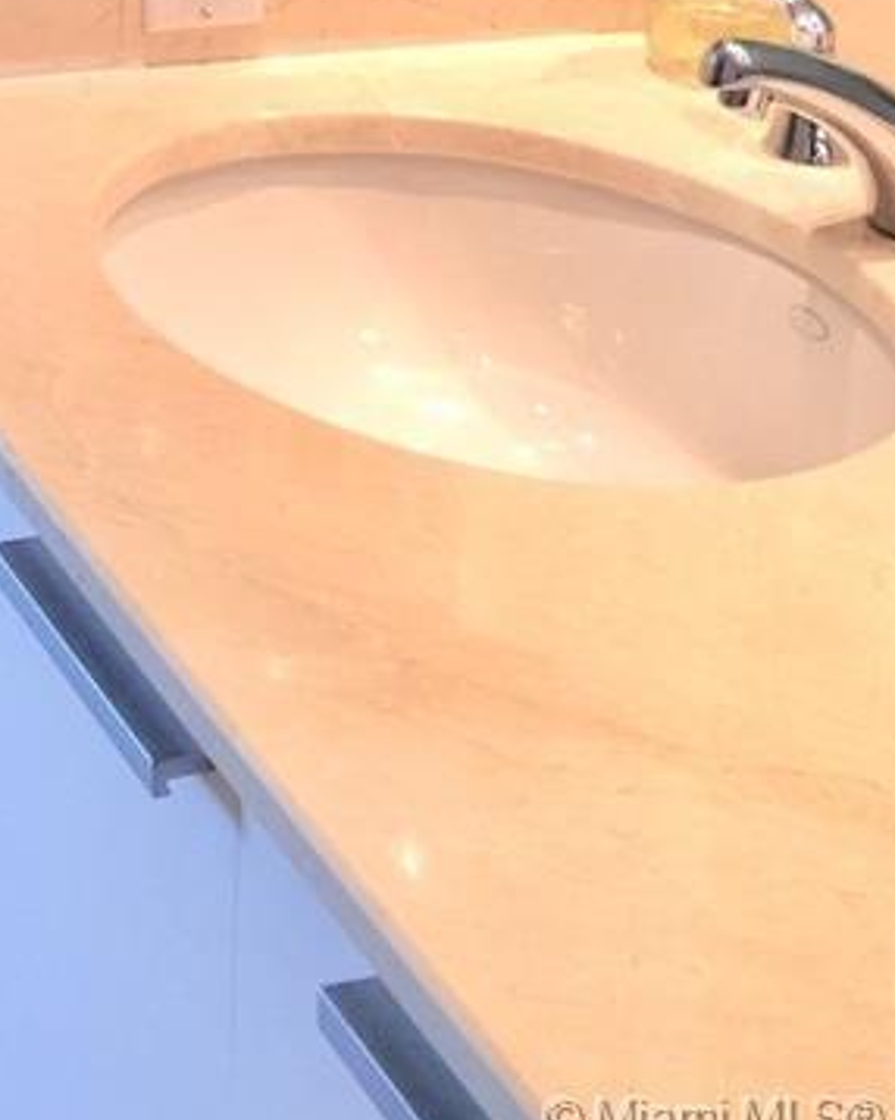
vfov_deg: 17.4
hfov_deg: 15.3
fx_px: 3148
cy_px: -723
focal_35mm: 95
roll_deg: +0.4
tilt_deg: -4.1
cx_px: -304
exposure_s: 1/33
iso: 40
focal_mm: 4.15
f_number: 2.2
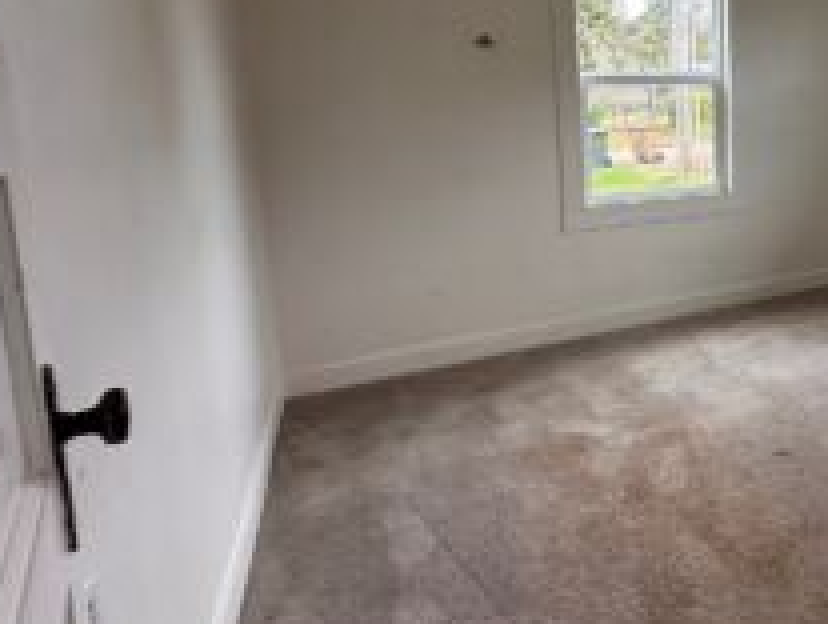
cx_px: 740
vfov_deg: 50.3
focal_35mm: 27
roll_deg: +0.2
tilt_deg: -7.6
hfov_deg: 56.6
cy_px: 192
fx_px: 647
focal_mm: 2.22
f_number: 2.2
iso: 320
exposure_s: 1/74
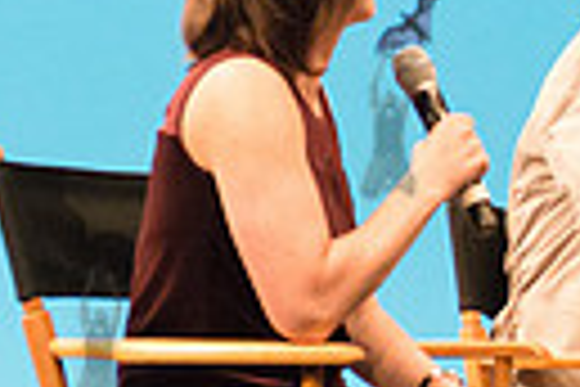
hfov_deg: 6.4
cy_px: 335
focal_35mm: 314
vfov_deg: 4.4
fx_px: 5058
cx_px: 967
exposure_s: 1/200
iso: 4000
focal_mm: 70
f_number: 3.2
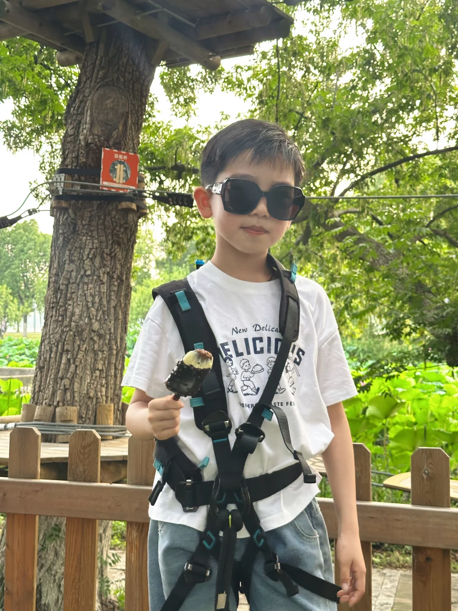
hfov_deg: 30.3
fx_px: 847
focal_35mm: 48
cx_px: 229
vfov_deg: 39.7
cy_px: 306
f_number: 1.78
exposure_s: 1/121
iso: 64
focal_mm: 6.86
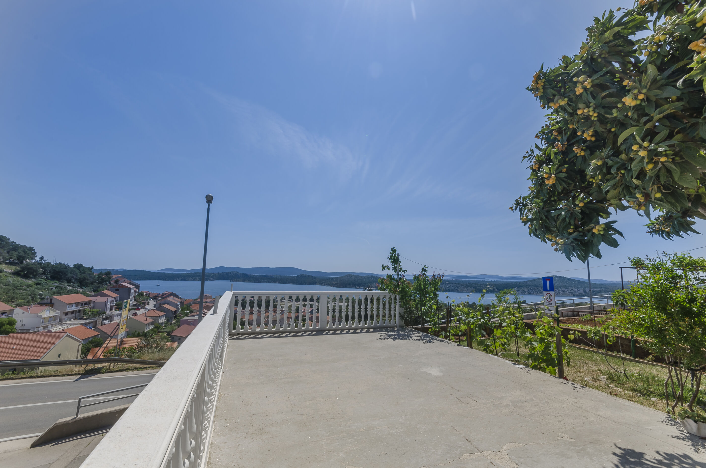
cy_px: 234
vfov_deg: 77.1
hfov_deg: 100.5
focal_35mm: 15
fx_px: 294
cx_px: 353
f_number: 14
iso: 100
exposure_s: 1/200
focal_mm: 10
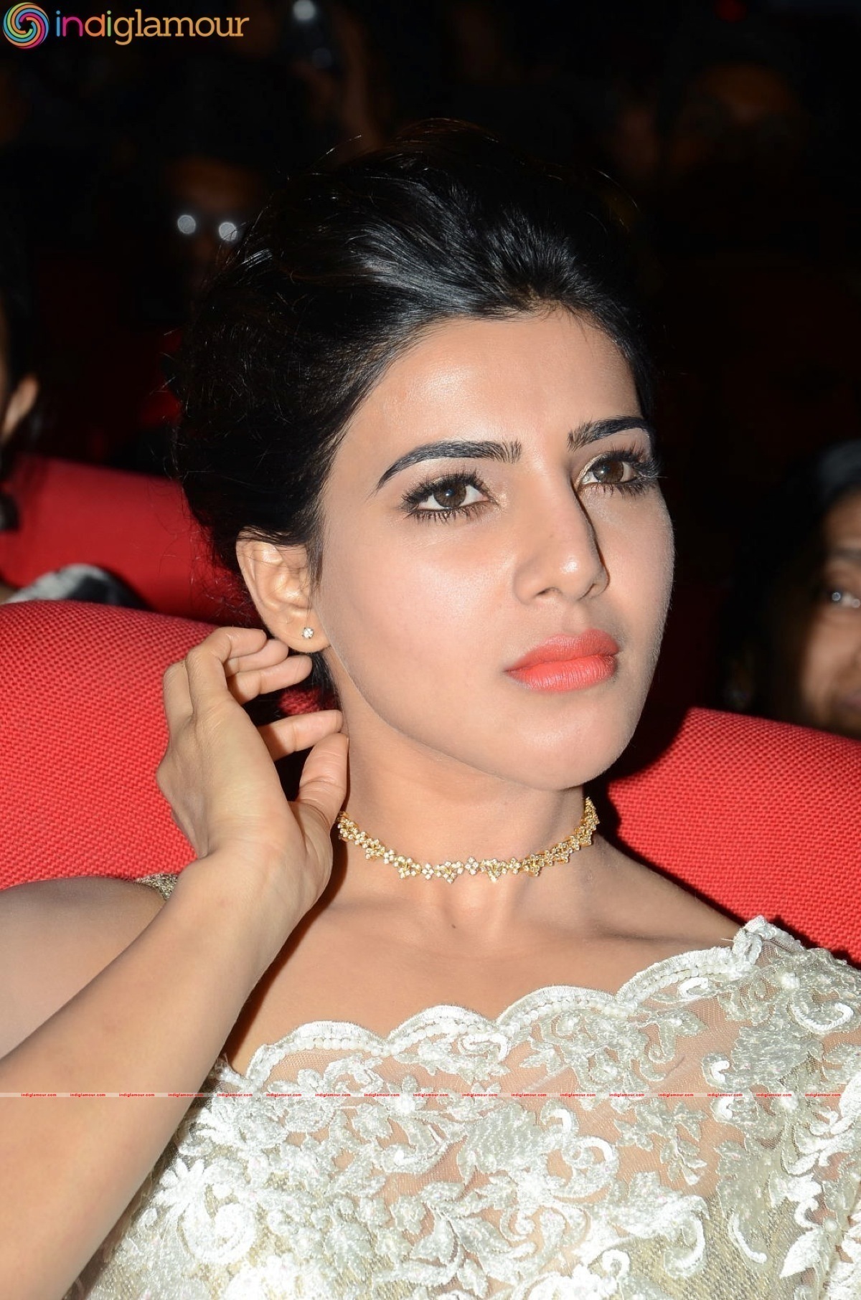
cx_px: 430
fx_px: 5678
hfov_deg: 8.7
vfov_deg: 13.1
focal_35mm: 158
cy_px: 650
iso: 250
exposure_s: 1/160
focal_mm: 105
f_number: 7.1
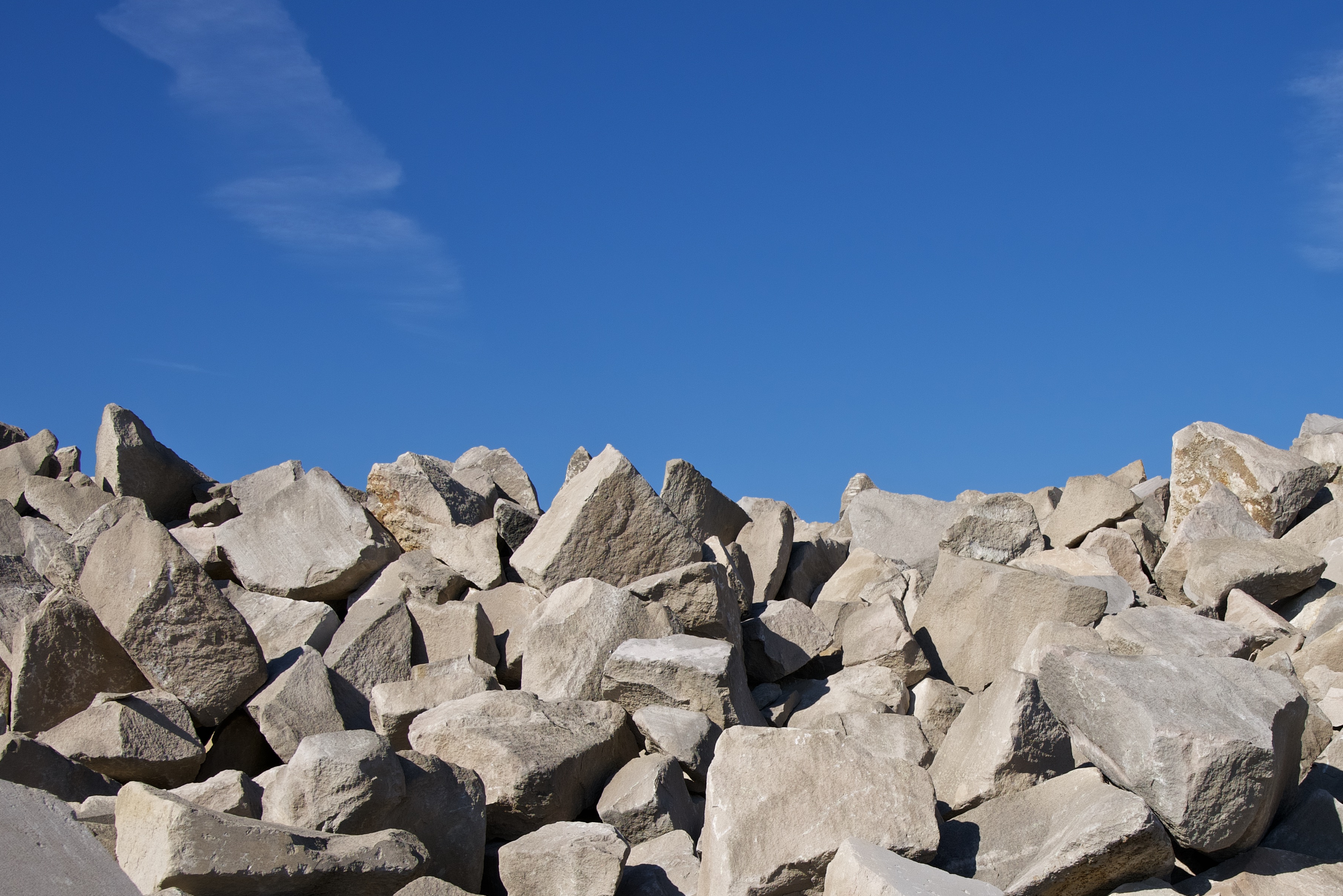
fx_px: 1977
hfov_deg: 37.2
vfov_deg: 25.1
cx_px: 885
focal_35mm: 53
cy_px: 705
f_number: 8
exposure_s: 1/400
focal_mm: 24
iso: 100
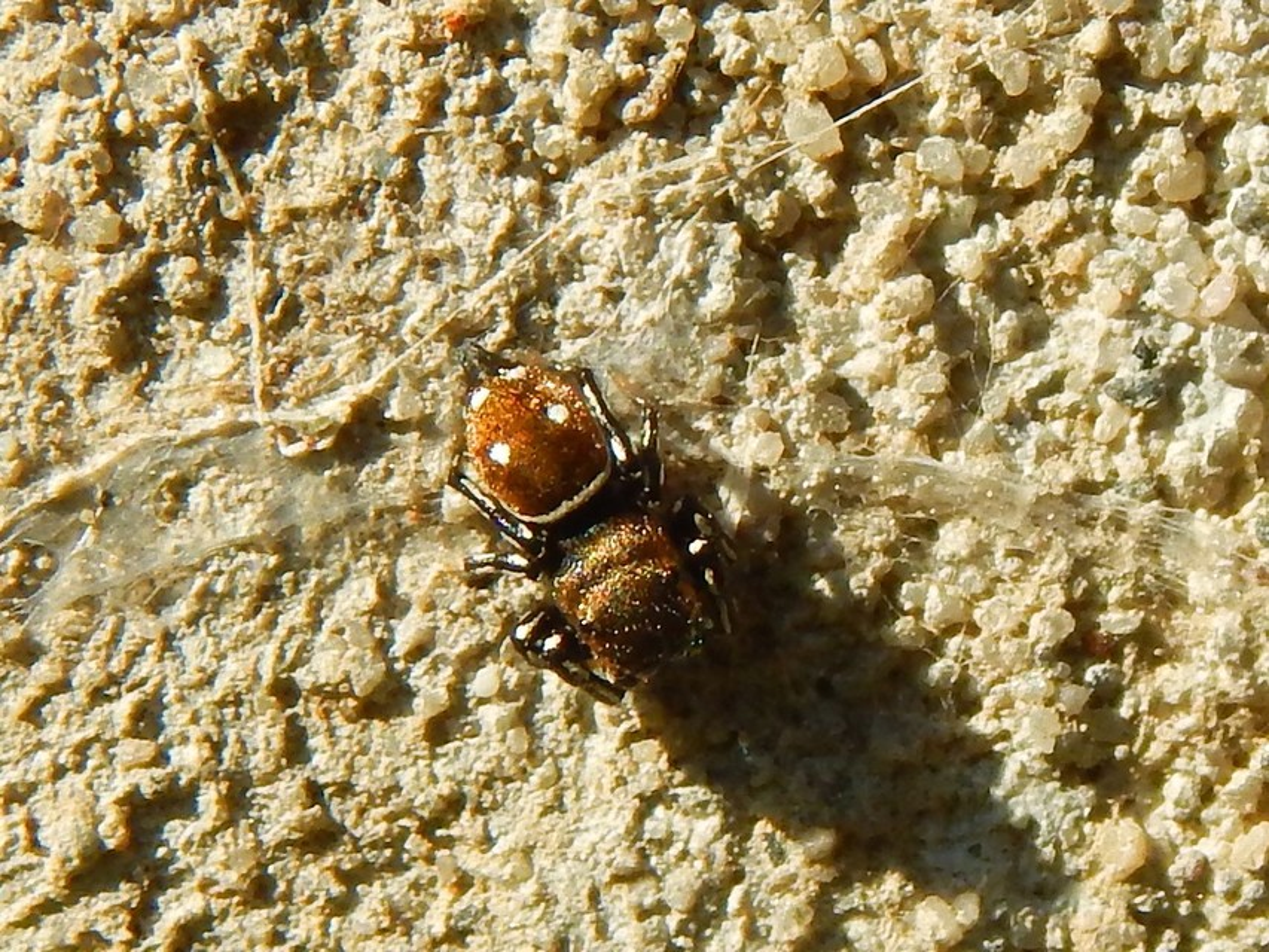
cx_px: 634
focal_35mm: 93
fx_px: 3410
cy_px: 476
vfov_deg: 15.9
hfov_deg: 21.1
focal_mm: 16.6
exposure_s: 1/1000
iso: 125
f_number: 4.4
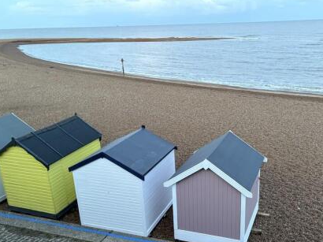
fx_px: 345
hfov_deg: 49.9
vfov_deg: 38.0
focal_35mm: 37
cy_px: 168
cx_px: 189
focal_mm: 5.96
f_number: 1.6
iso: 320
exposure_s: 1/60
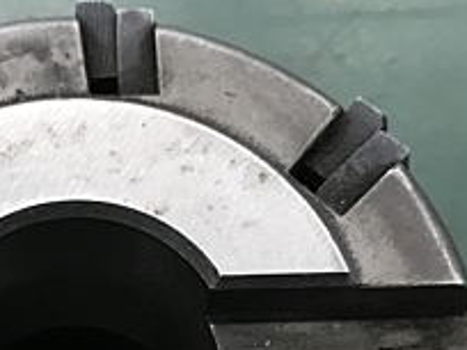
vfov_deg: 16.3
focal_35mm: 88
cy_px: 380
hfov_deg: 21.8
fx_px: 1187
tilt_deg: -68.3
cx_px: 50
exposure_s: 1/17
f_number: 1.8
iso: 40
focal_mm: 3.99
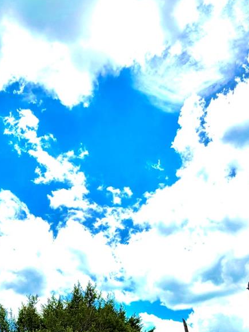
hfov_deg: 37.5
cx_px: 55
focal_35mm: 37
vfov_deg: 45.4
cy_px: 300
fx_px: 355
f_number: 2.2
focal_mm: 2.22
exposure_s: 1/1745
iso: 20
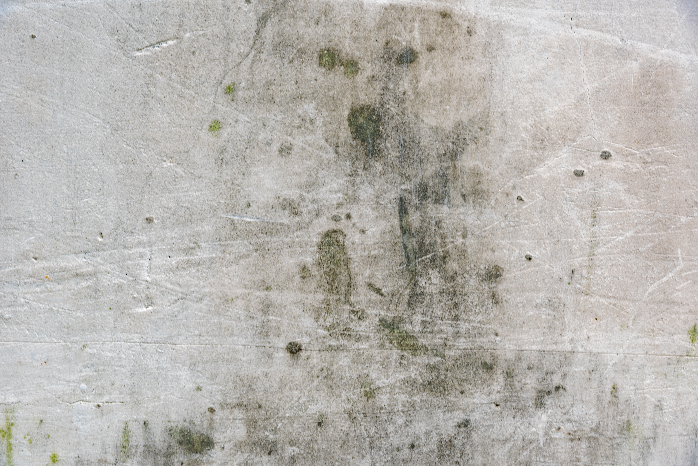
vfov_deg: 16.1
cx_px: 349
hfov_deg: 23.9
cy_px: 233
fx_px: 1648
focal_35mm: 85
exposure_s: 1/2.5
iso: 64
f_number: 13
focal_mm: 85
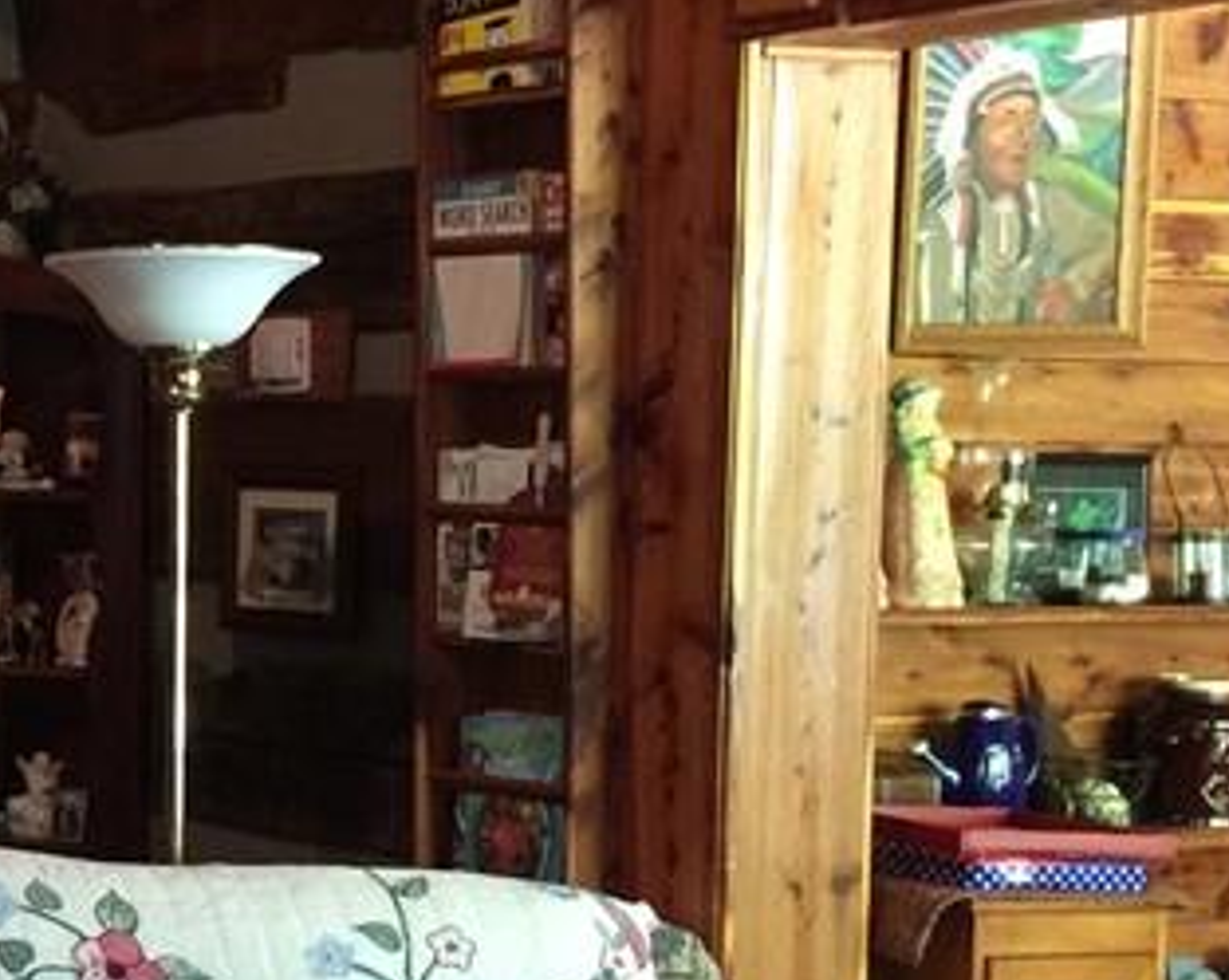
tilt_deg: -4.0
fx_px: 3380
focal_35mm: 93
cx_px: -618
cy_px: 590
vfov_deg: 16.5
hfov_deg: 18.3
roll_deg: -0.8
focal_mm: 4.15
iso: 64
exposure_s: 1/4
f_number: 2.2
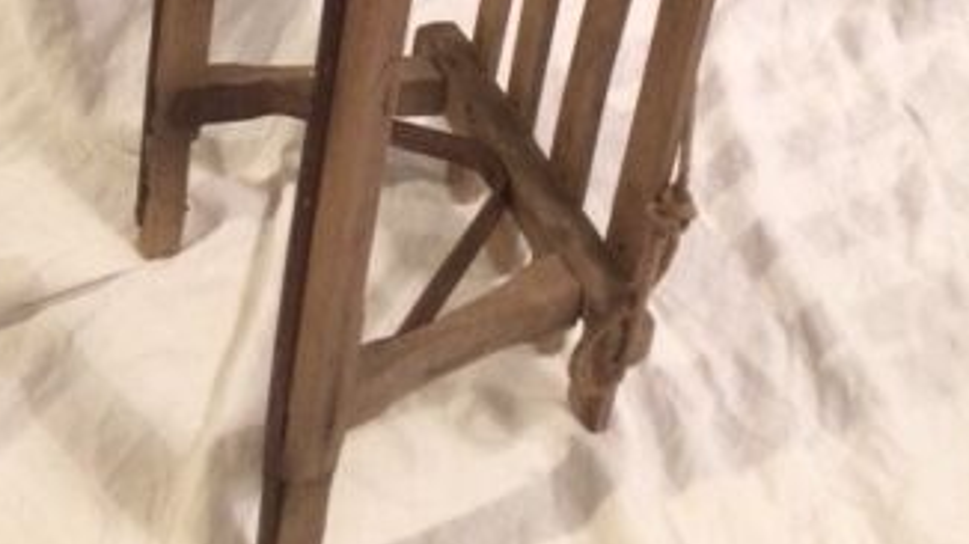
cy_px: -336
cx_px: 380
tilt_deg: -29.8
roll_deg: +3.4
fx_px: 1592
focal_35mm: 62
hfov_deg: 33.7
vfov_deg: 17.0
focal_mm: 4.15
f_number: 2.2
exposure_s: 1/17
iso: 320
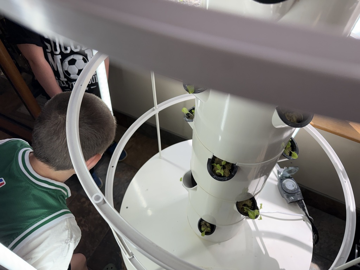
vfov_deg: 56.8
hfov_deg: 71.6
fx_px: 250
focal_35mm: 24
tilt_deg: -51.7
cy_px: 135
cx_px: 180
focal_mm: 6.76
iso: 100
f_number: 1.78
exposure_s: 1/1250
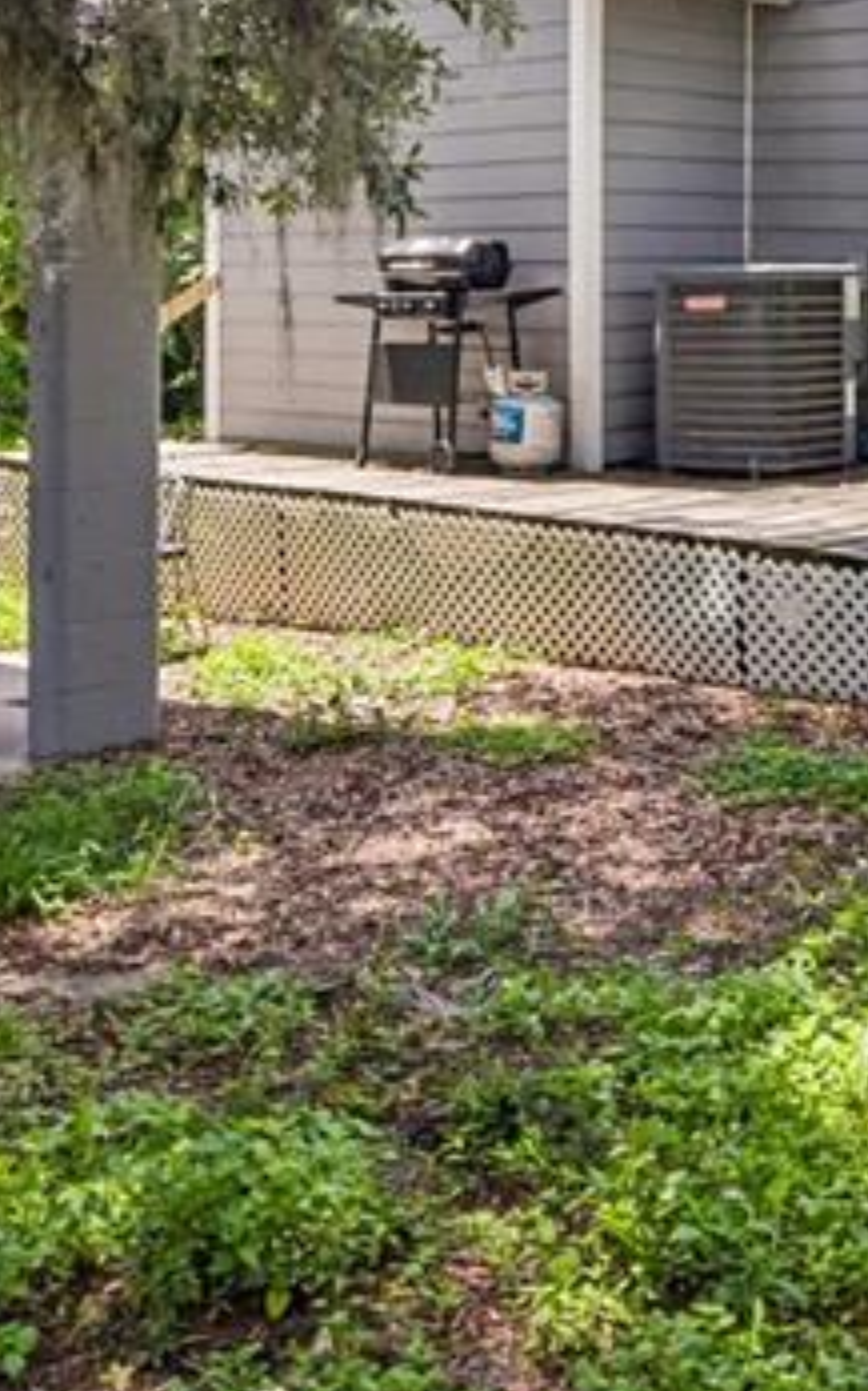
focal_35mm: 48
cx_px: 680
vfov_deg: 40.5
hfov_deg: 26.4
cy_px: 320
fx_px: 1820
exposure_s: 1/320
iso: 400
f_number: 8
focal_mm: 16
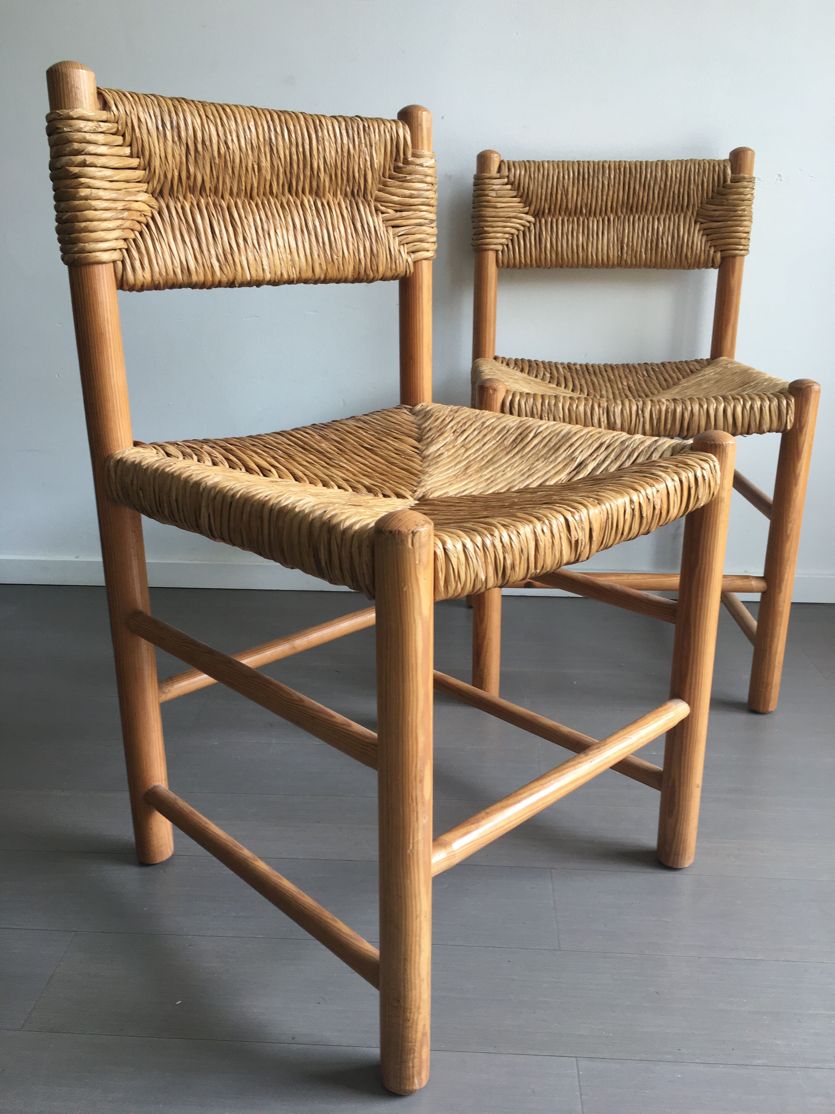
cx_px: 418
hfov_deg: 48.2
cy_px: 557
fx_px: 933
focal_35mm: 29
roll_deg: -1.1
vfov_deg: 61.7
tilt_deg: -18.6
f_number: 2.2
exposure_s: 1/100
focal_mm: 4.15
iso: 40
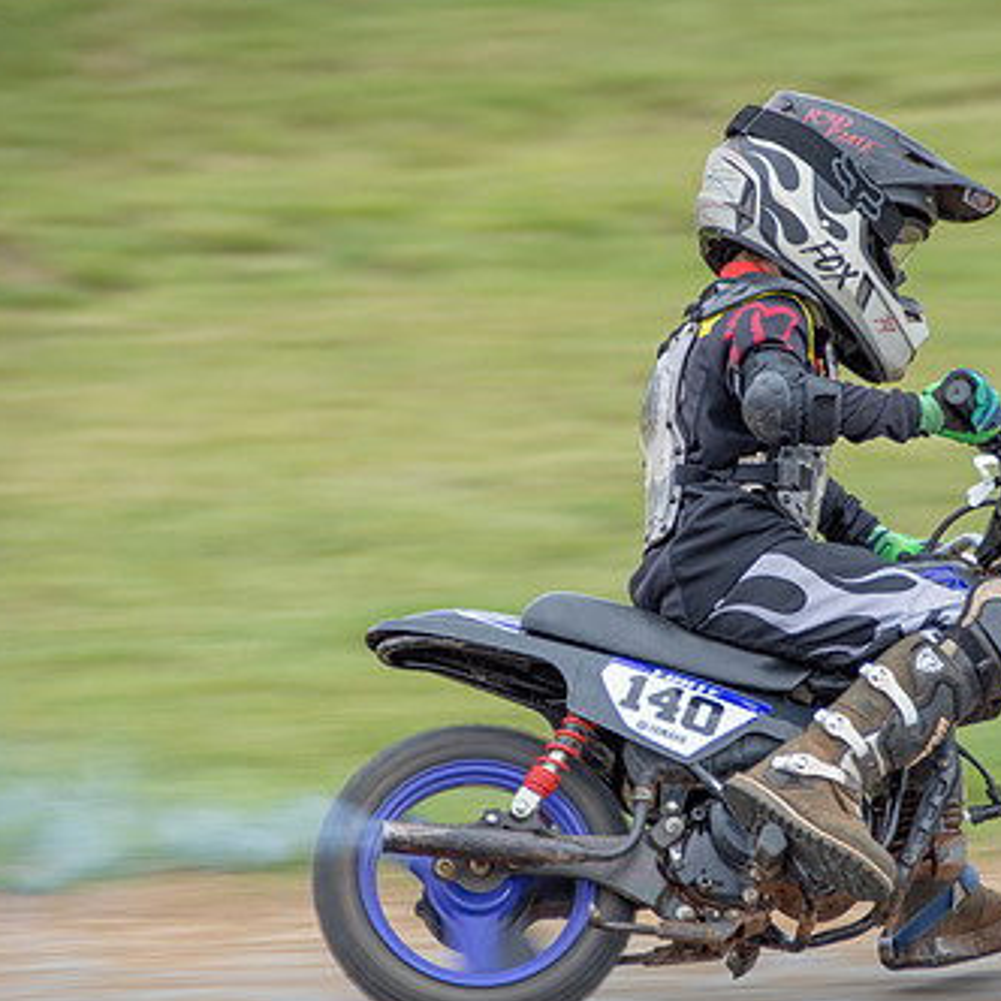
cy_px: 538
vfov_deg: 4.5
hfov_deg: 4.5
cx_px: 712
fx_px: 12759
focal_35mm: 390
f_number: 6.3
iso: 100
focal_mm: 175
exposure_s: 1/160
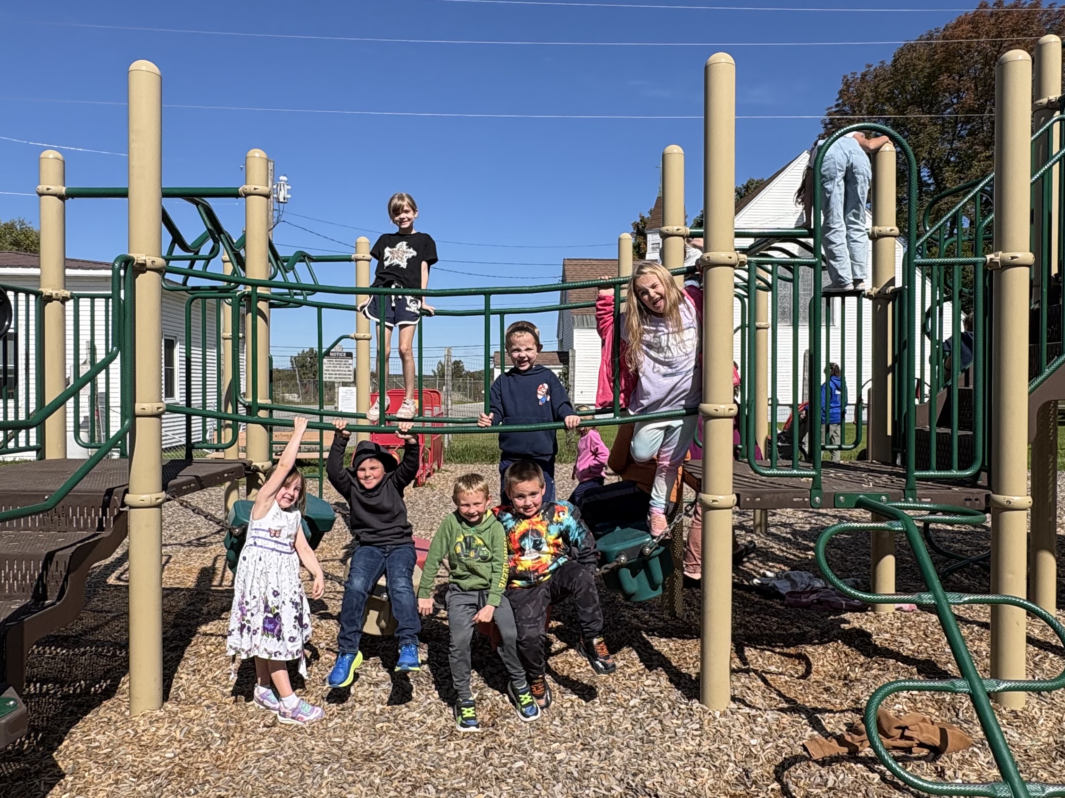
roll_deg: +0.3
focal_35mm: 25
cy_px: 390
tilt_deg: +0.0
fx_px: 769
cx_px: 538
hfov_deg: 69.4
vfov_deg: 54.9
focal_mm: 2.22
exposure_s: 1/2674
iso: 50
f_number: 2.2
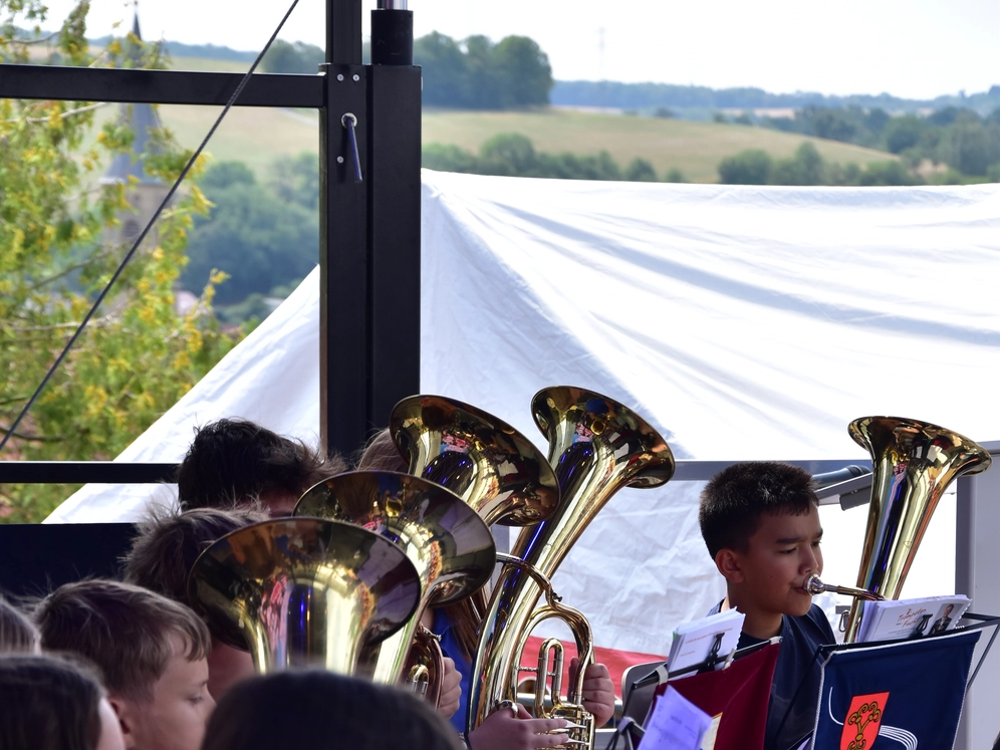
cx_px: 499
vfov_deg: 9.7
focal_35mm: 152
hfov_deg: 13.0
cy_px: 733
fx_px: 4391
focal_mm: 70
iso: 200
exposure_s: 1/400
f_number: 5.3
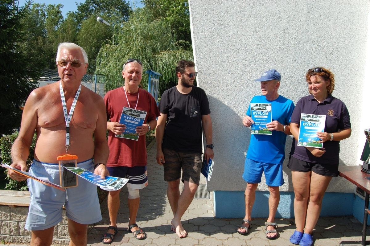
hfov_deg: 67.4
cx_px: 185
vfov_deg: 47.9
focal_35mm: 27
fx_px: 277
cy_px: 123
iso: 200
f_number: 8
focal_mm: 18
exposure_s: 1/250
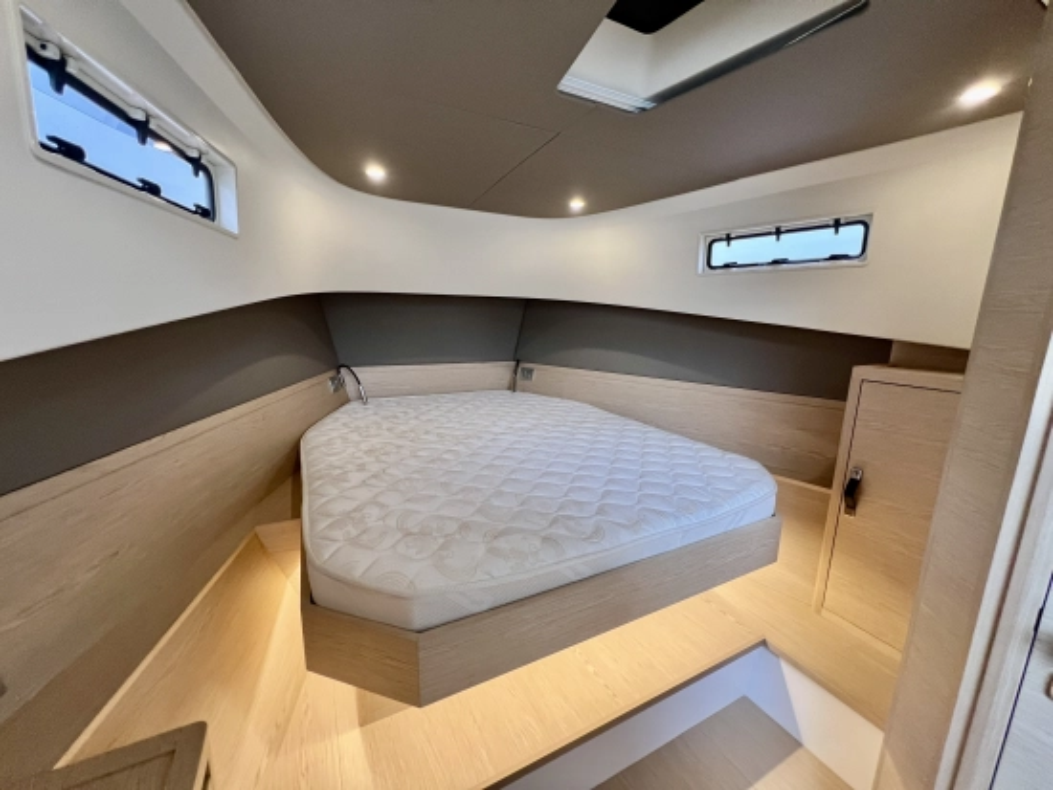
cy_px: 395
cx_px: 526
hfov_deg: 106.2
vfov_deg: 90.0
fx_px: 396
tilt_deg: -12.6
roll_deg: -1.3
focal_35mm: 13
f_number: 1.8
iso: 250
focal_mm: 1.57
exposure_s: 1/84
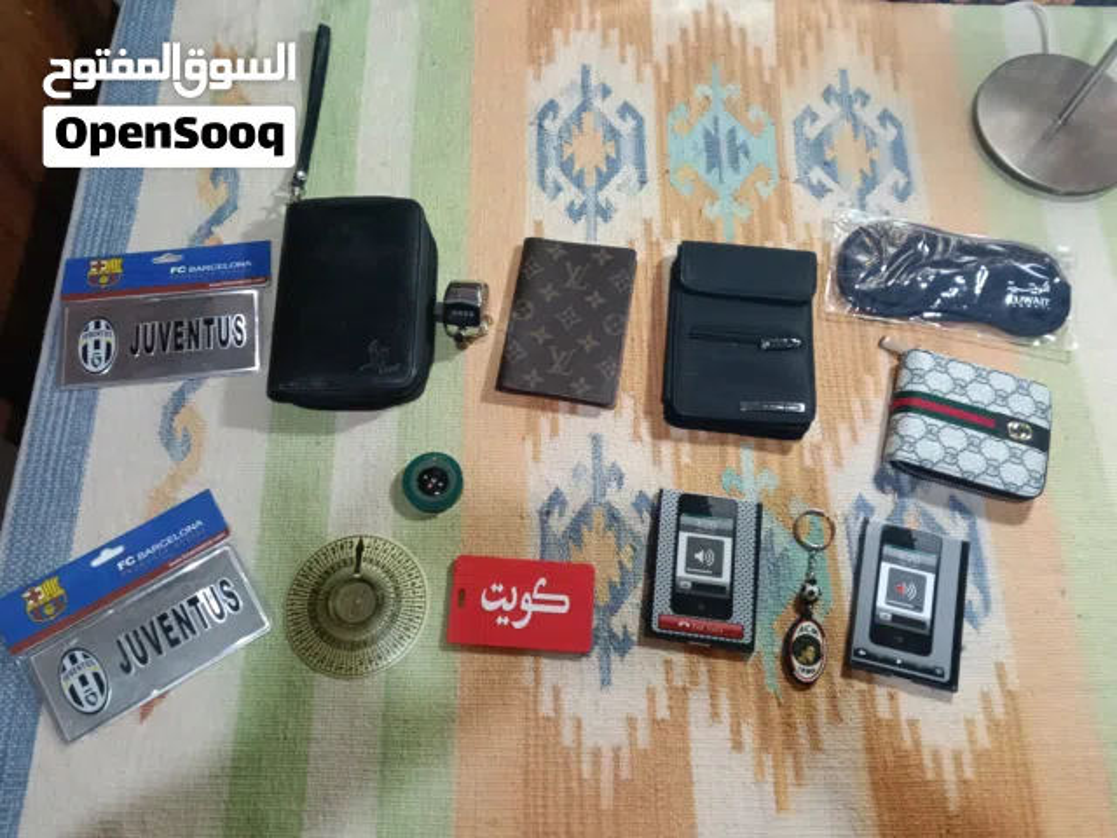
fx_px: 871
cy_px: 419
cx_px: 558
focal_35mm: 27
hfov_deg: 65.3
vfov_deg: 51.4
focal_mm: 3.98
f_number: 1.8
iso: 640
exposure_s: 1/33.3
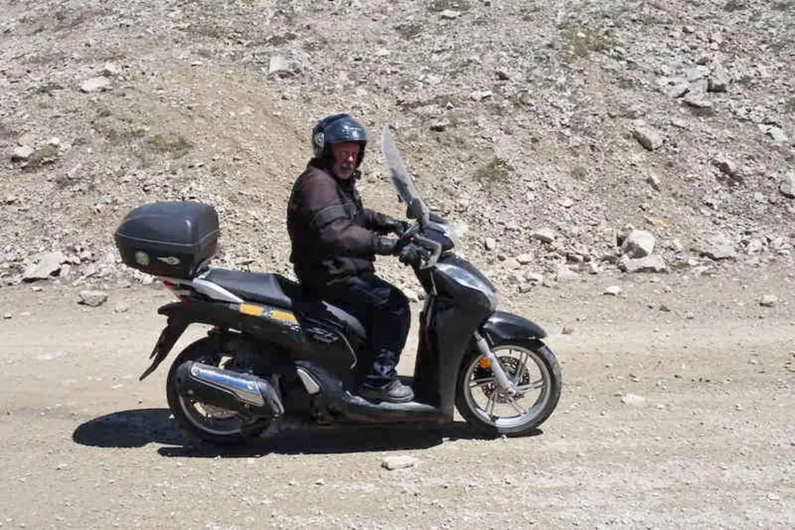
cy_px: 265
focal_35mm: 36
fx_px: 795
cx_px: 398
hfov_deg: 53.1
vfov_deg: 36.9
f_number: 14
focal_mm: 24
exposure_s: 1/800
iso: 800
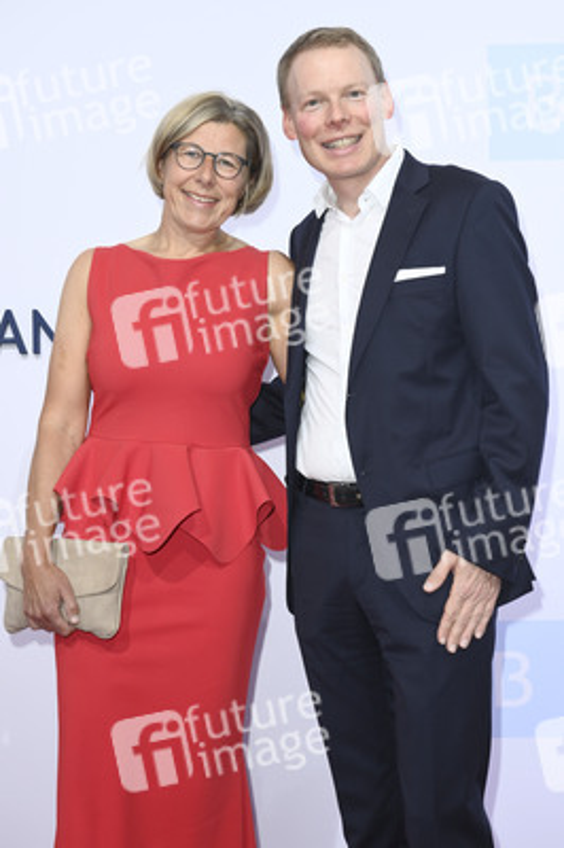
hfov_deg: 21.9
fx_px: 1459
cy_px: 424
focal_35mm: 62
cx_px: 282
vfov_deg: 32.4
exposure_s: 1/250
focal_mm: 62
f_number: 6.3
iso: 400
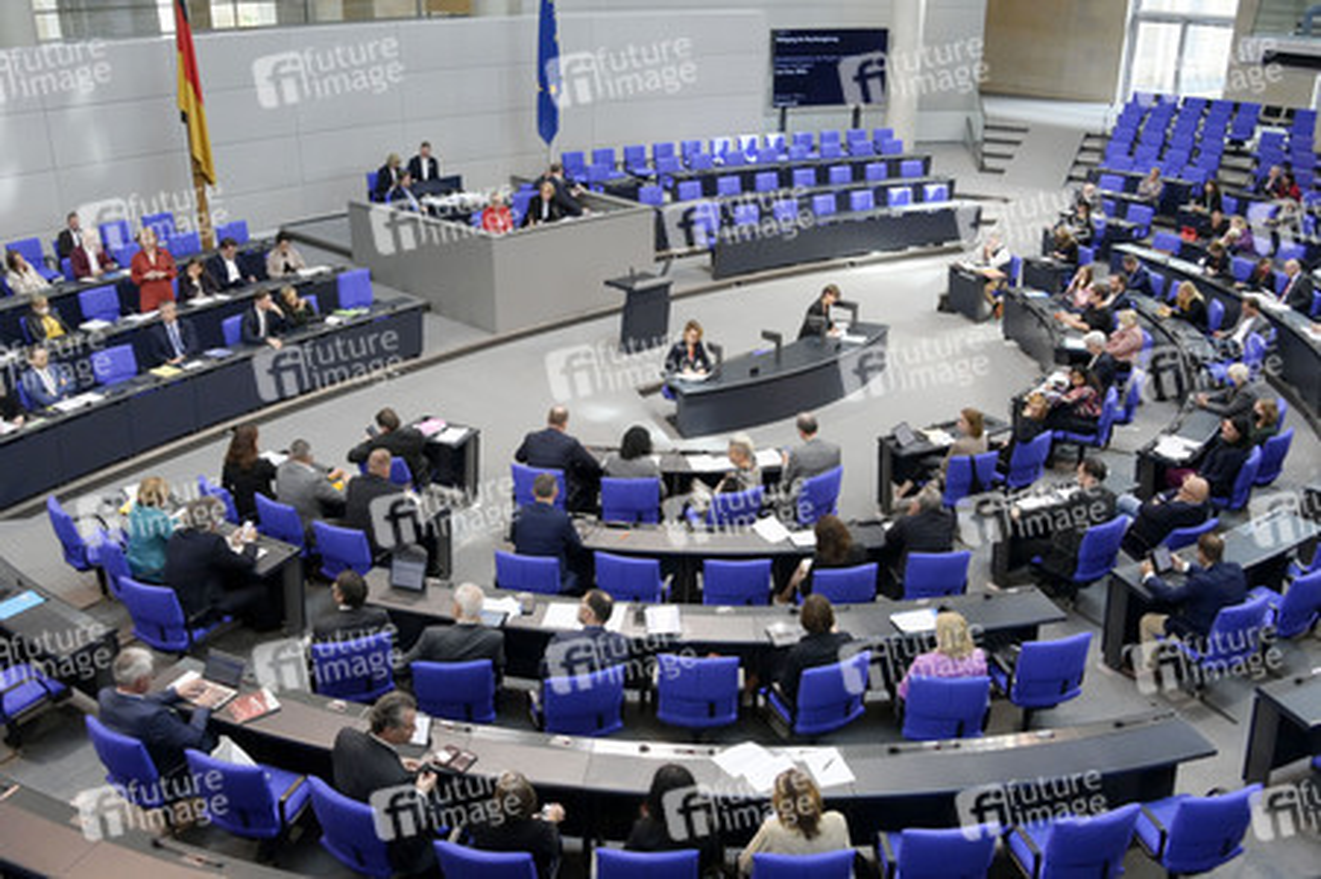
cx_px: 660
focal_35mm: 28
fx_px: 1027
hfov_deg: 65.5
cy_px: 440
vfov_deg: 46.3
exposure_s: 1/400
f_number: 5.6
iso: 8000
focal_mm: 28
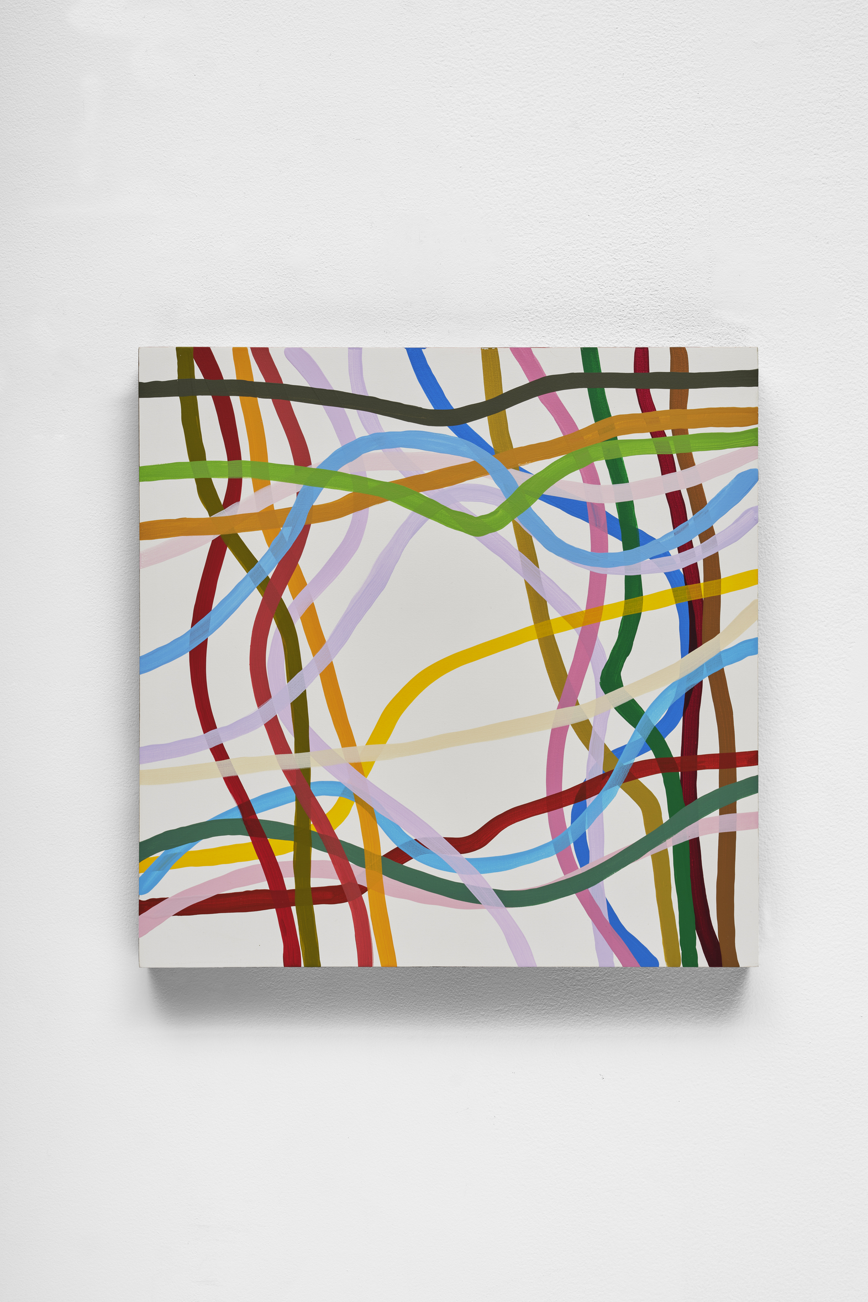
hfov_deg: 25.1
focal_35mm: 54
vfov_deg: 36.9
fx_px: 1953
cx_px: 451
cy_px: 656
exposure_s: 1/125
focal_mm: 64
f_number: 11
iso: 50
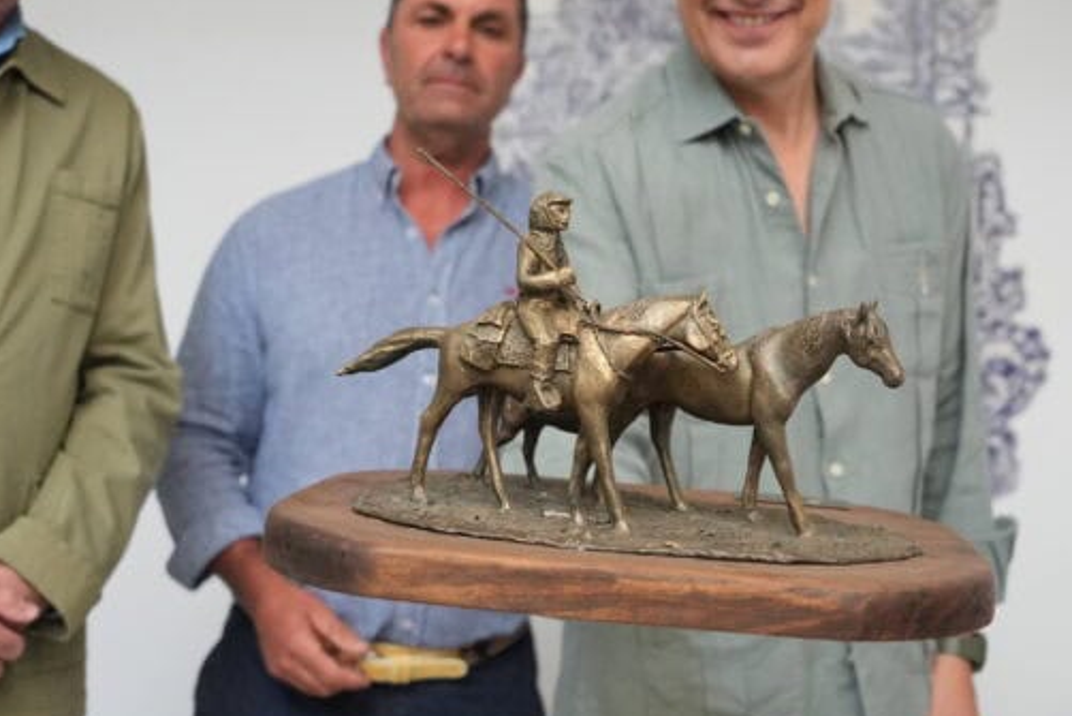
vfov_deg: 27.5
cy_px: 313
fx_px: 1459
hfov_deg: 40.1
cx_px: 666
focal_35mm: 49
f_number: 2.8
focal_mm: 24
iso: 2500
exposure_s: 1/640
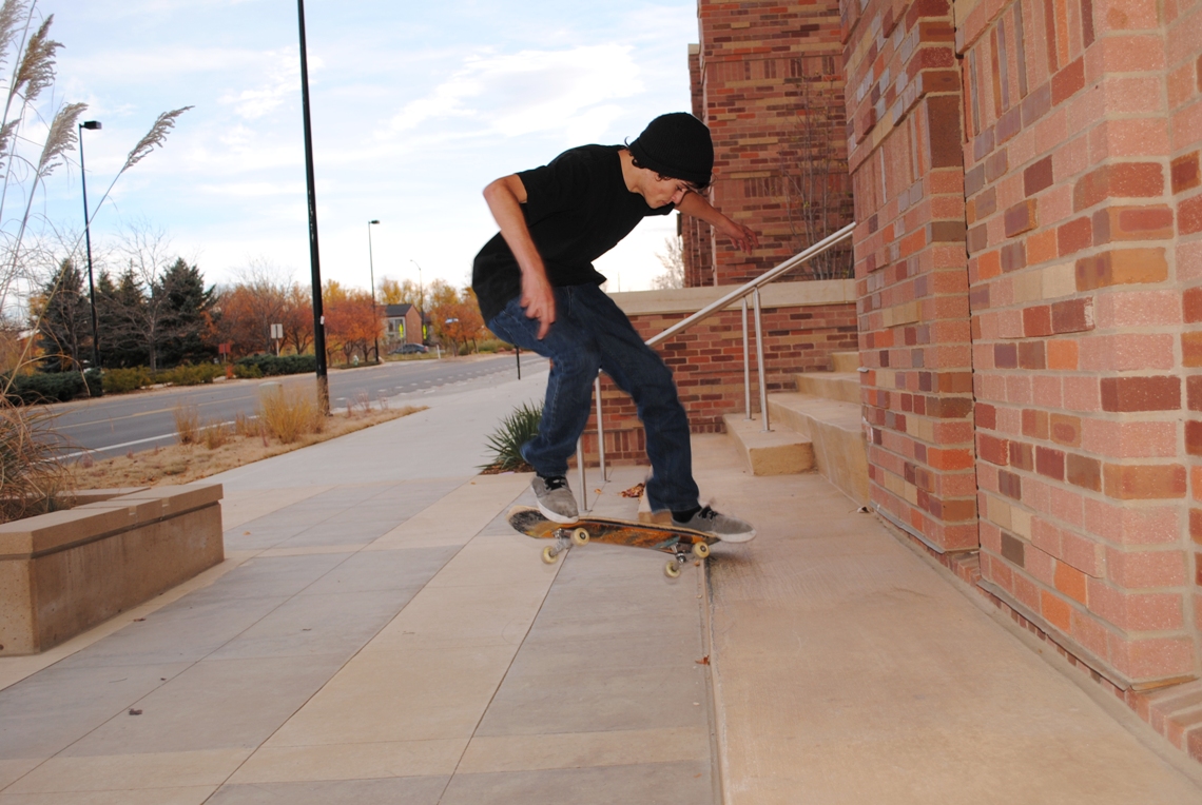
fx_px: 1204
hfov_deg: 53.1
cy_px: 402
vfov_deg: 37.0
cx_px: 601
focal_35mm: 36
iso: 100
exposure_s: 1/200
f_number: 4
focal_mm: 24
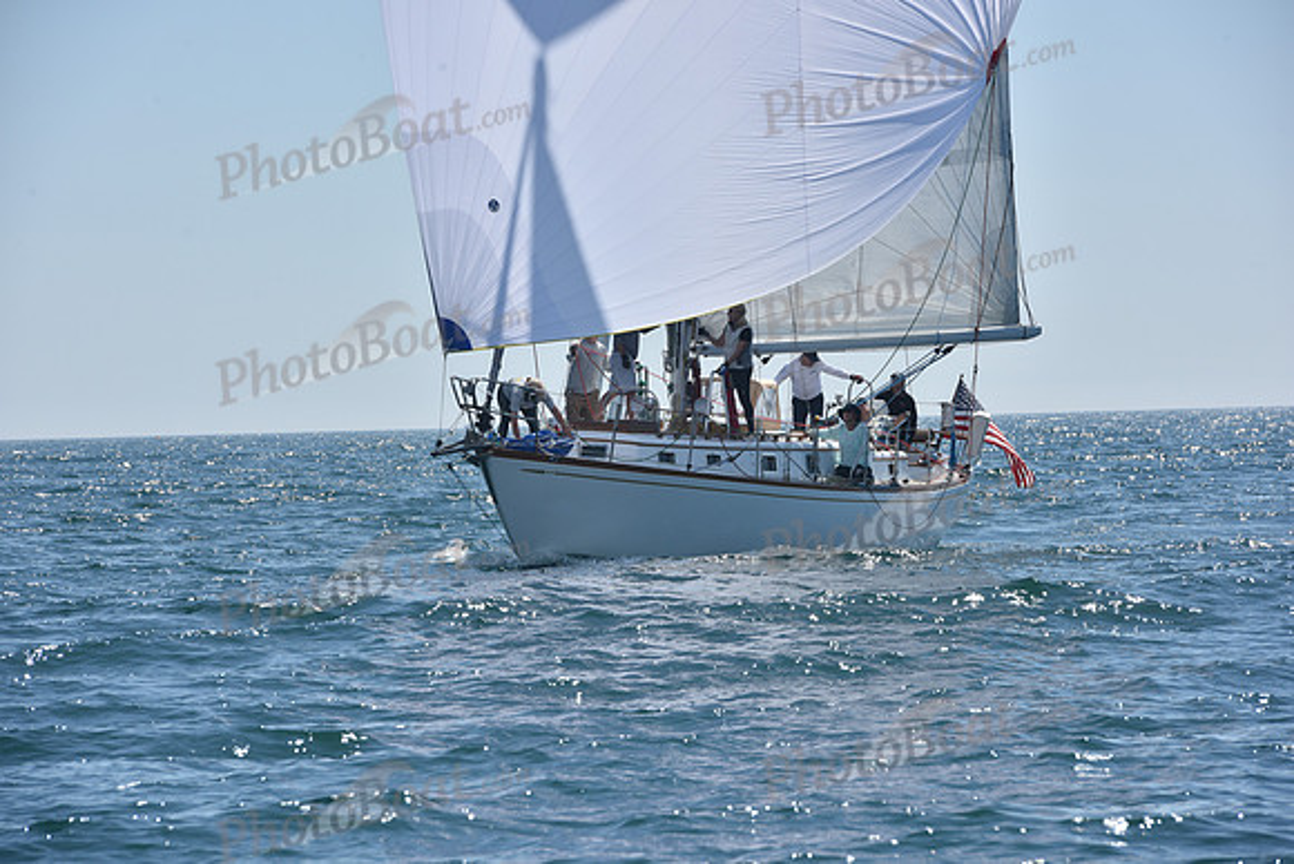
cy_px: 432
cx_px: 647
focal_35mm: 200
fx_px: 7190
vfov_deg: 6.9
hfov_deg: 10.3
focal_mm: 200
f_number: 11
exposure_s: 1/800
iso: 250
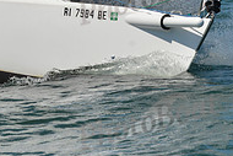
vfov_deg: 4.1
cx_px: 16
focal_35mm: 335
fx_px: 2170
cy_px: -53
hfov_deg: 6.1
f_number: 10
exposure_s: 1/1250
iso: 280
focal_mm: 110
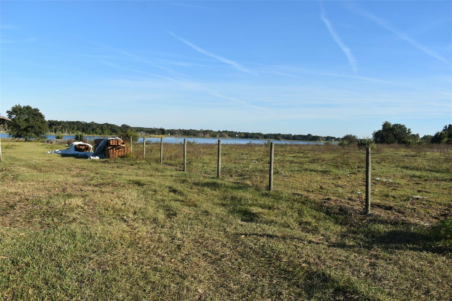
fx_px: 377
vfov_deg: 43.6
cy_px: 150
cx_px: 226
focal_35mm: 30
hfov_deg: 61.9
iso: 100
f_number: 8
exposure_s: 1/250
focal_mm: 20
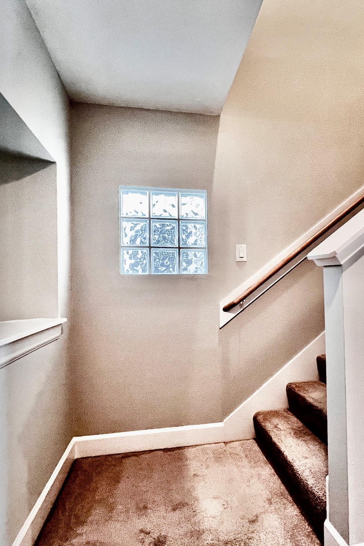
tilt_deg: -0.7
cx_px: 215
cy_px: 286
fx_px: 288
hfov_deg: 64.1
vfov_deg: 86.8
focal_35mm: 19
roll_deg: +1.3
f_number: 1.8
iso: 500
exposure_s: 1/60
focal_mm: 1.57
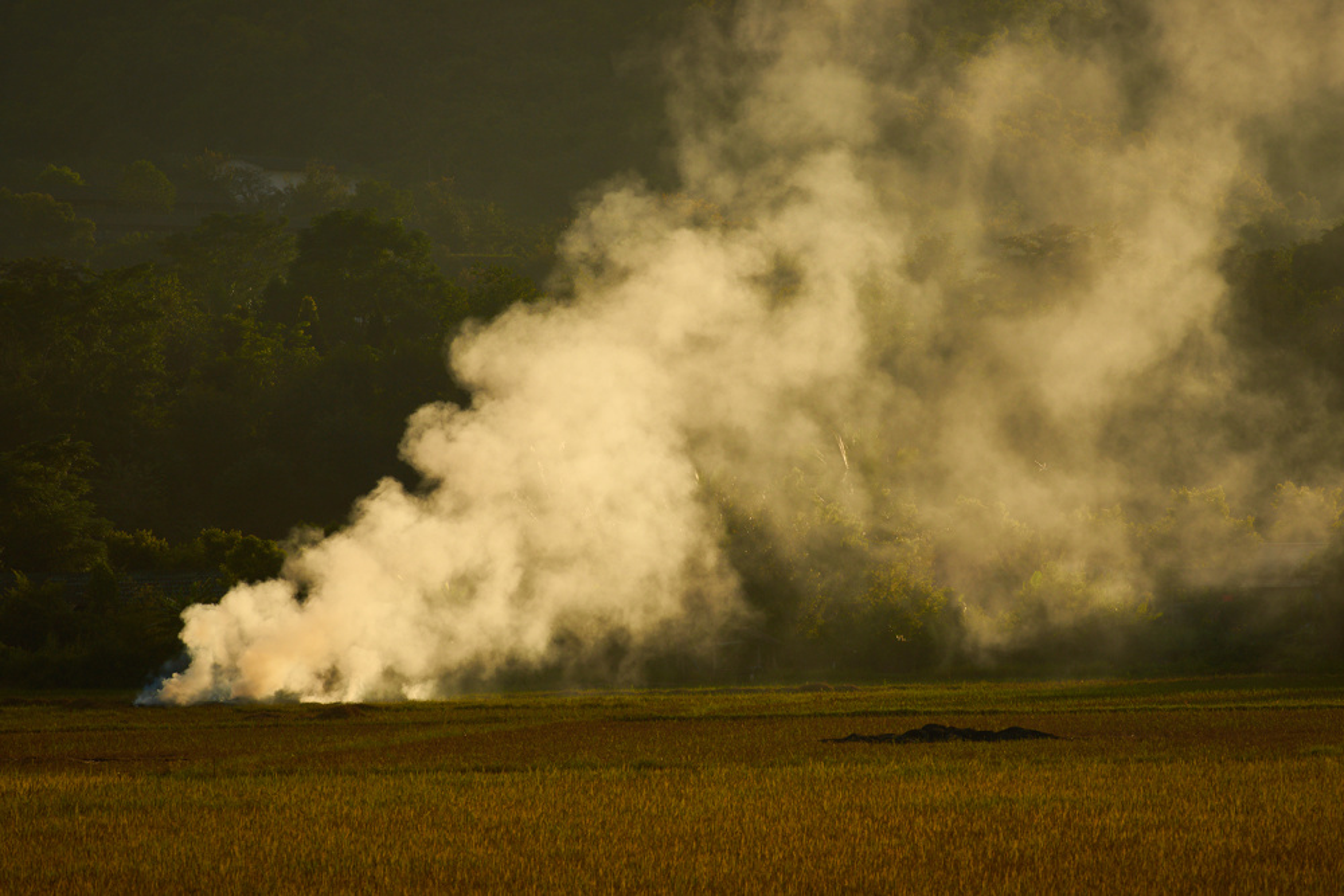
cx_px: 672
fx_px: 7467
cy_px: 448
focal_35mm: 200
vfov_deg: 6.9
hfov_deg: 10.3
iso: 200
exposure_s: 1/750
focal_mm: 200
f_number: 8
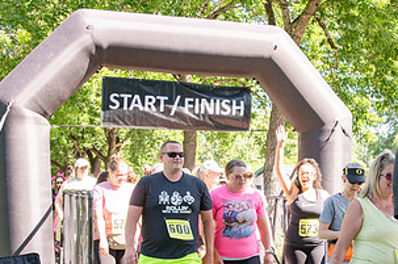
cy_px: 189
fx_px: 762
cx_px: 264
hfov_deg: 29.1
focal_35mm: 69
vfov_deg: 19.6
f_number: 4.5
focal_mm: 24
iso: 500
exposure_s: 1/400
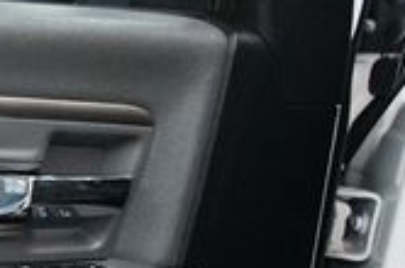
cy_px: 407
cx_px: -261
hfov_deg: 15.8
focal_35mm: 116
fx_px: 1302
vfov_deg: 11.3
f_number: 3.5
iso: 3200
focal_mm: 20
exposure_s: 1/100
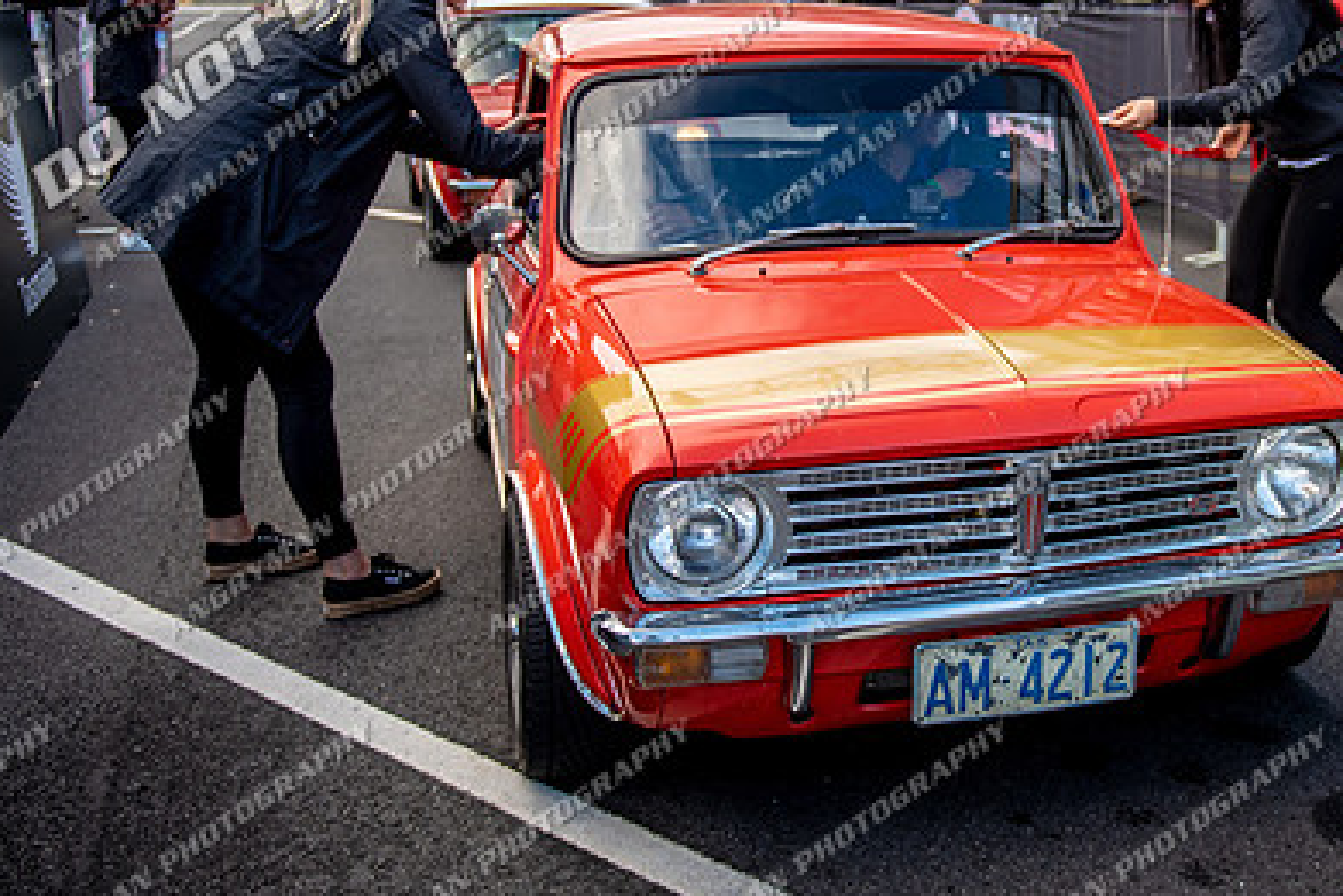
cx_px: 903
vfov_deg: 31.1
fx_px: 1605
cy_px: 335
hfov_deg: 44.7
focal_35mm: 43
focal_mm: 29
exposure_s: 1/500
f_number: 2.8
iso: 100
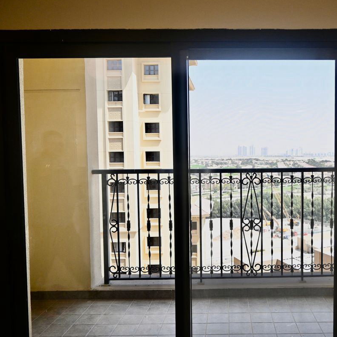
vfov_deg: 52.5
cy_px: 168
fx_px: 341
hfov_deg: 51.2
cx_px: 235
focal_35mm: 31
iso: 200
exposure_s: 1/320
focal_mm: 16
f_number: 3.5
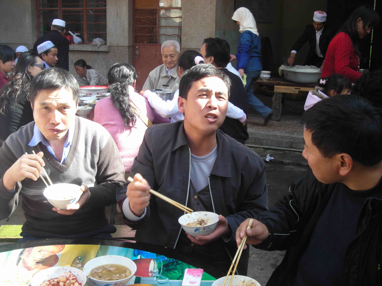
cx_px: 191
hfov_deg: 45.8
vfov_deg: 35.1
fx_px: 452
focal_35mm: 41
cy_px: 143
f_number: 3.3
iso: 50
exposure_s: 1/87.7
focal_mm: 6.8
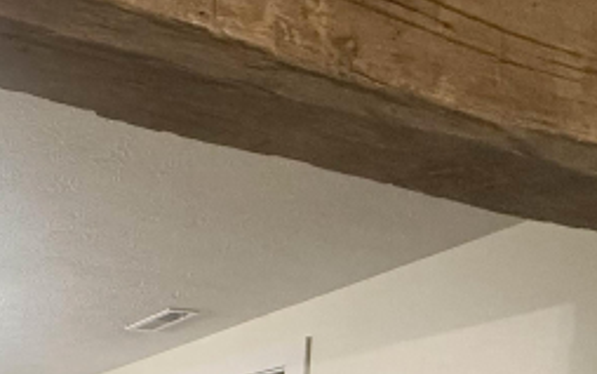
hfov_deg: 39.8
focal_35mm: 39
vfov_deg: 25.6
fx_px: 635
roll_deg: -1.7
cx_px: -76
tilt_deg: -3.8
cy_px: 543
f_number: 2.2
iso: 400
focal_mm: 2.22
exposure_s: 1/60
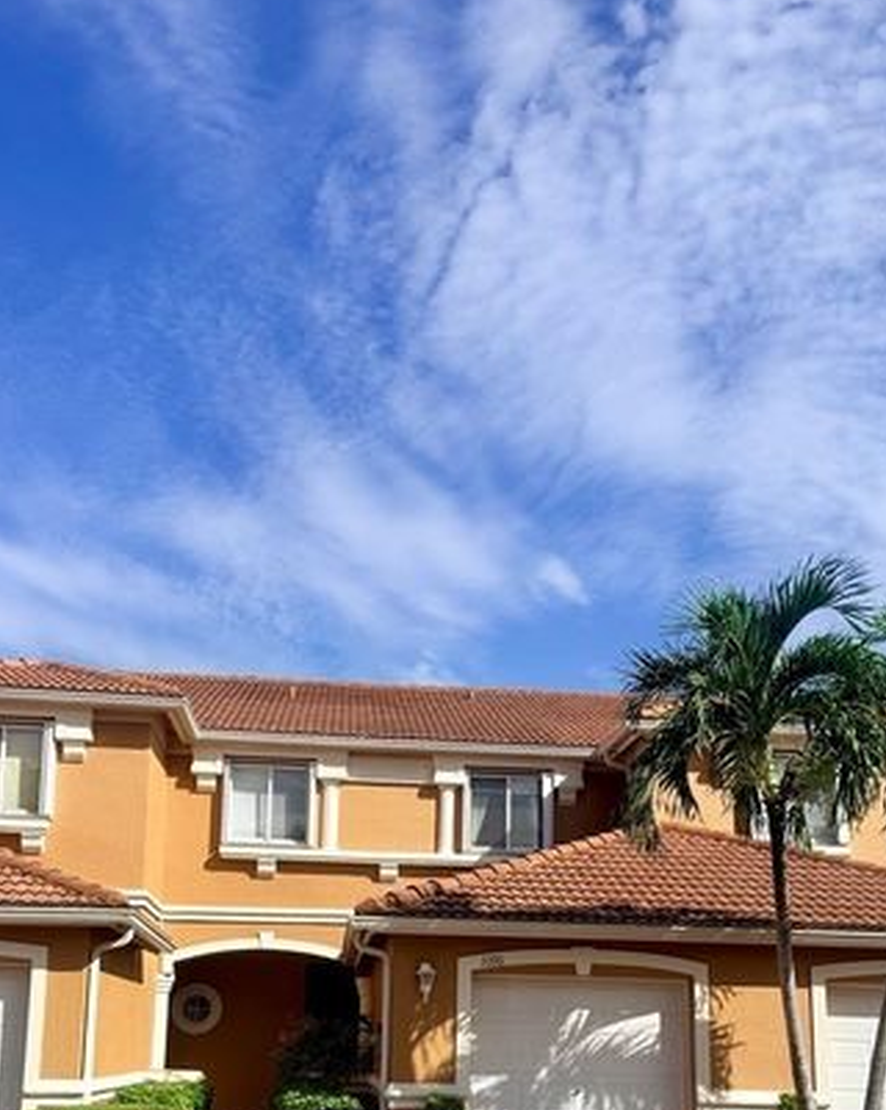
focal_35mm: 39
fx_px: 1280
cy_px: 835
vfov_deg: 45.2
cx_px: 443
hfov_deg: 38.2
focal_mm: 6.76
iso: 80
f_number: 1.78
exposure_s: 1/6711
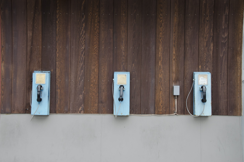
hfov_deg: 41.2
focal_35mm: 48
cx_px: 122
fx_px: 325
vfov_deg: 28.0
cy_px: 81
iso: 800
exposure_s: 1/500
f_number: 5.6
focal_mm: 32
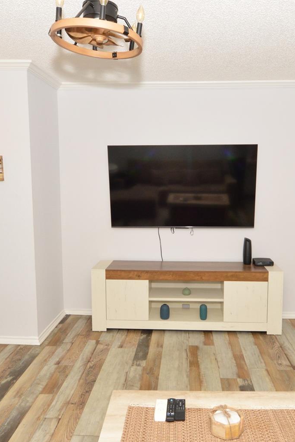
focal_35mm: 28
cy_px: 220
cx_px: 169
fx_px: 344
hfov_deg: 46.3
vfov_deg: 65.5
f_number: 8
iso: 800
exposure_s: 1/80
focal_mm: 12
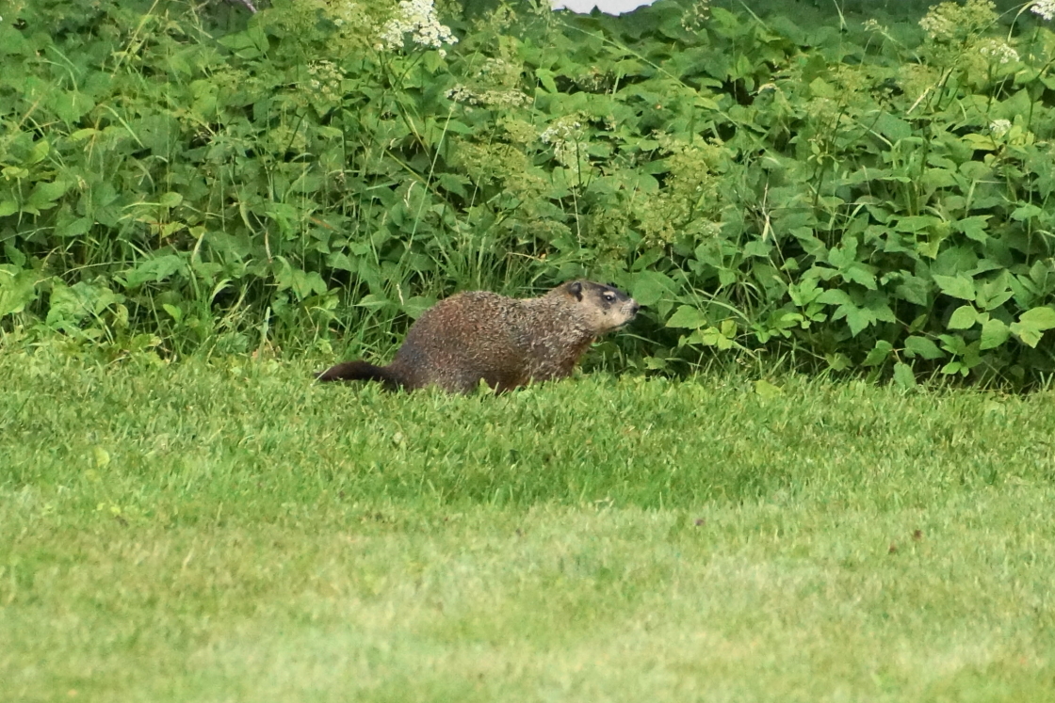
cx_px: 528
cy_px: 352
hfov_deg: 5.5
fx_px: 10990
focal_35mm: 375
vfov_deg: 3.7
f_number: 6.3
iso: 1600
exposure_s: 1/400
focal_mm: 250
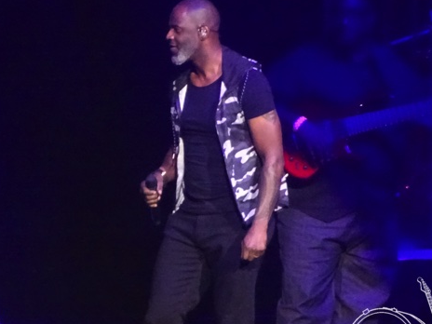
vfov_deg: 1.5
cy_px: 180
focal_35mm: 1009
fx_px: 12592
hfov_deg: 2.0
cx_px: 179
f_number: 6.4
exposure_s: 1/100
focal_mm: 123
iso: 3200
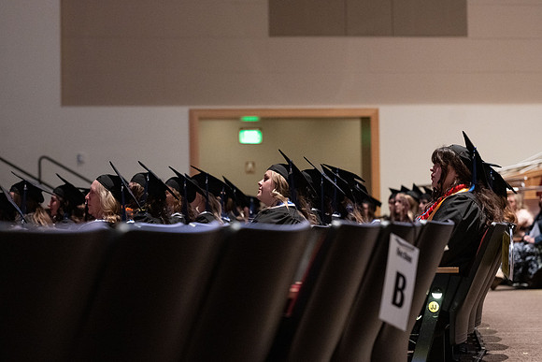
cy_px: 181
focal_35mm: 91
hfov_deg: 22.3
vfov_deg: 15.0
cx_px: 271
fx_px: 1375
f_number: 2.8
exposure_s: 1/30
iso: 5000
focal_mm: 85
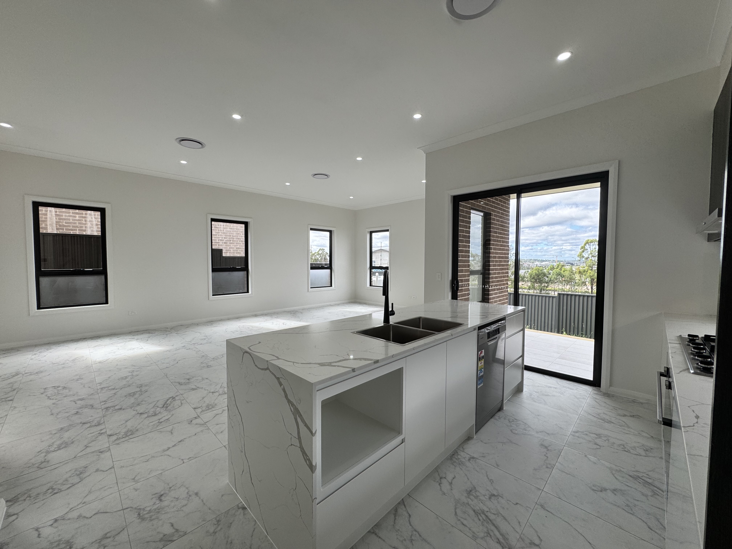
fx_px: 296
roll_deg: -0.1
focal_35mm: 14
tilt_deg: -2.7
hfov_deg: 102.1
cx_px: 366
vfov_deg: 85.7
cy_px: 274
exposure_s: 1/375
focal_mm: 2.22
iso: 40
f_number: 2.2
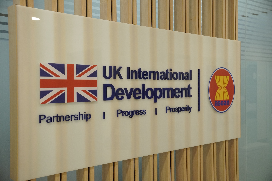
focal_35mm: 42
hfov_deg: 46.0
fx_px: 321
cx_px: 136
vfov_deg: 31.6
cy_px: 90
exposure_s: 1/250
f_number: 4.5
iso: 3200
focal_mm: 28.3
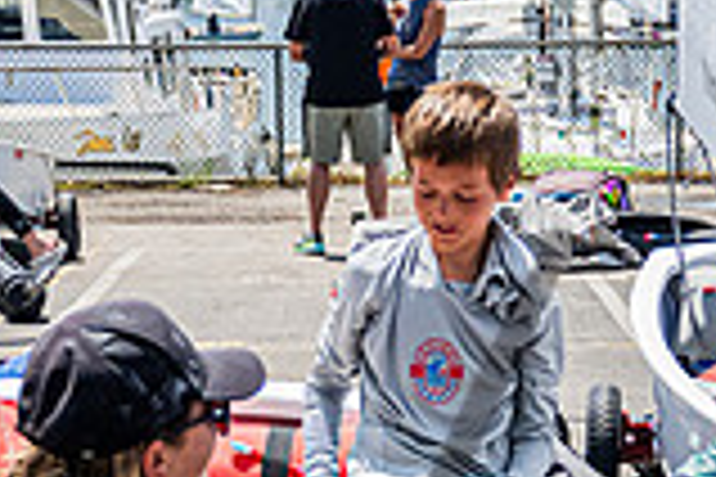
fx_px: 2486
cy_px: 548
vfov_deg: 10.8
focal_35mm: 125
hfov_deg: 16.3
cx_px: 563
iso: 1000
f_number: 4
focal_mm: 28
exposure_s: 1/8000
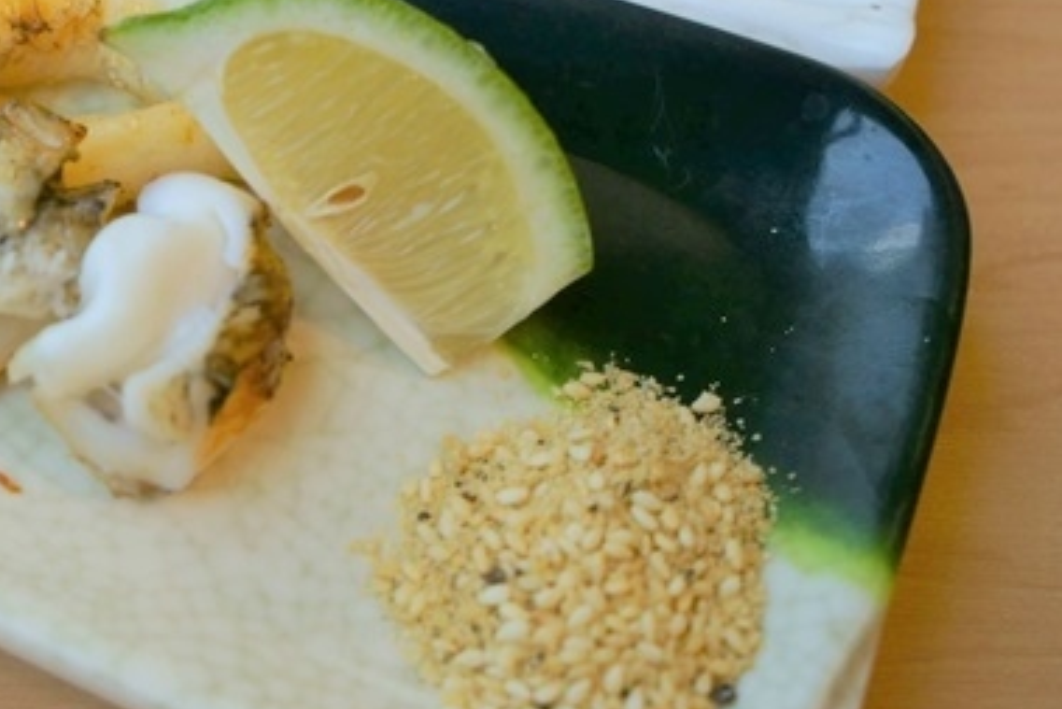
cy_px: -10
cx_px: -53
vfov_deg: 17.1
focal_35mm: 78
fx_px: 2302
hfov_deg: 24.5
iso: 200
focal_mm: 37
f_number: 5
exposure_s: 1/125
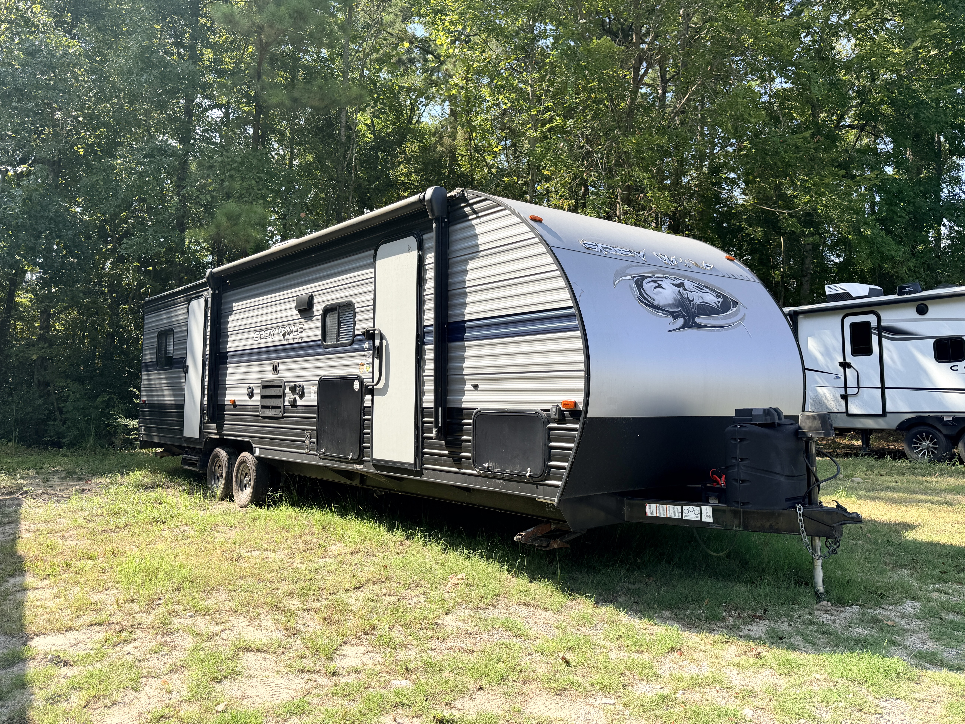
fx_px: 669
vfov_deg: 56.8
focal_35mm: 24
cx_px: 482
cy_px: 362
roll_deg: -2.1
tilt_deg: +2.3
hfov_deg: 71.6
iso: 80
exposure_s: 1/2110
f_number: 1.78
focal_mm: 6.76
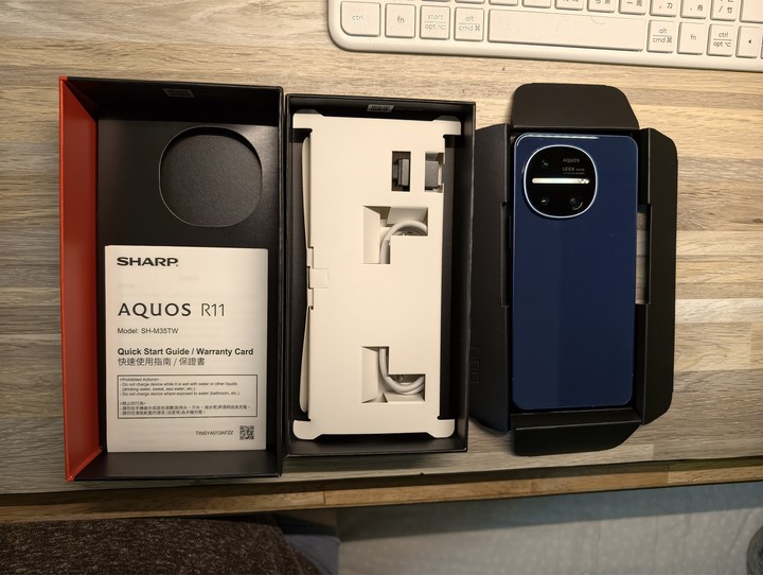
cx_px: 382
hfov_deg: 73.9
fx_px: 508
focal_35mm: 23
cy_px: 288
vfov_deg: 59.0
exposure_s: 1/120
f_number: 1.68
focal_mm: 6.25
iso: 801
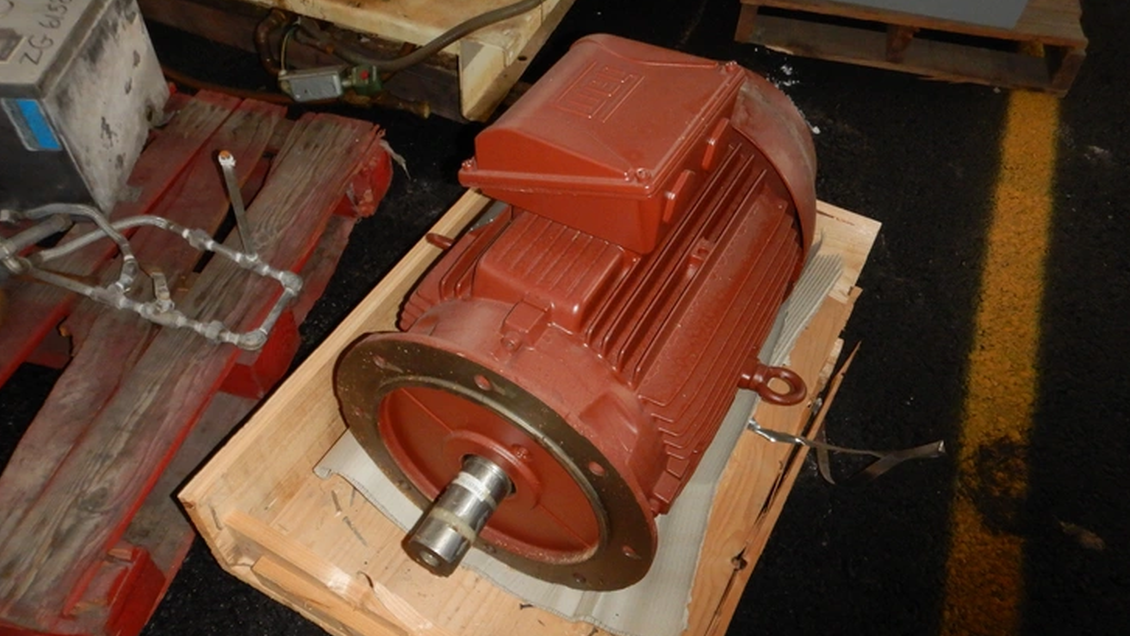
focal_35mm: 27
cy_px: 377
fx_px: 809
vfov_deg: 42.7
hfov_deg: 69.9
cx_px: 566
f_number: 8.2
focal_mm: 4.3
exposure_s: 1/30
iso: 500
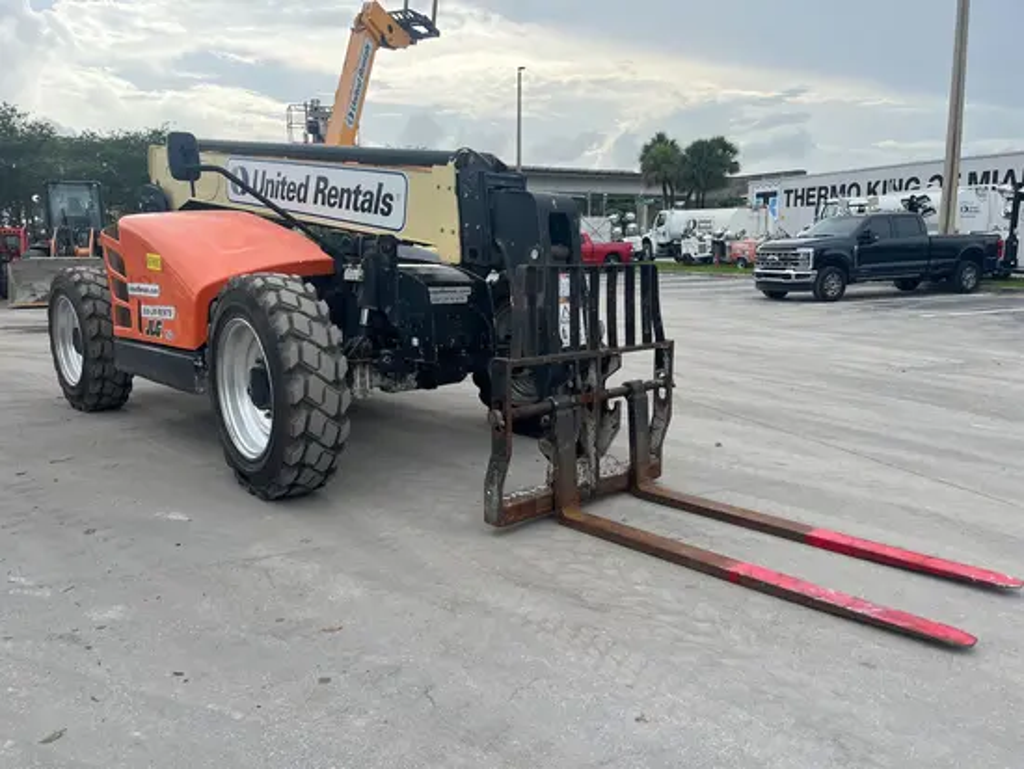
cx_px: 512
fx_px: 769
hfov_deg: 67.3
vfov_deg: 53.1
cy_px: 384
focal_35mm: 26
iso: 50
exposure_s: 1/1536
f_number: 1.6
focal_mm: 5.1
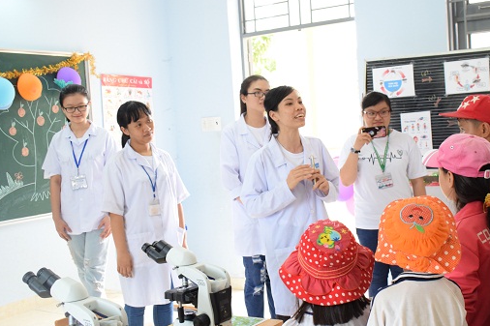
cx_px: 288
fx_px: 675
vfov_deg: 27.2
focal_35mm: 50
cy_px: 178
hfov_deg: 39.8
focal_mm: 27
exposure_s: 1/100
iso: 1600
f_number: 5.6
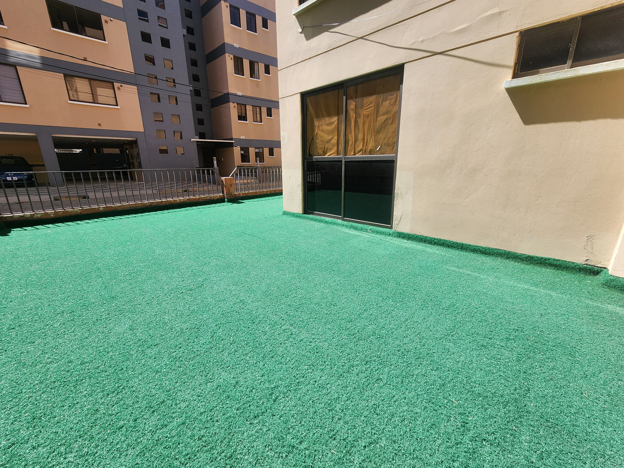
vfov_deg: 89.9
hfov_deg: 106.2
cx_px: 312
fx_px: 234
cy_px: 234
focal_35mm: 13
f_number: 2.2
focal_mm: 2.2
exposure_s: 1/976
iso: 50
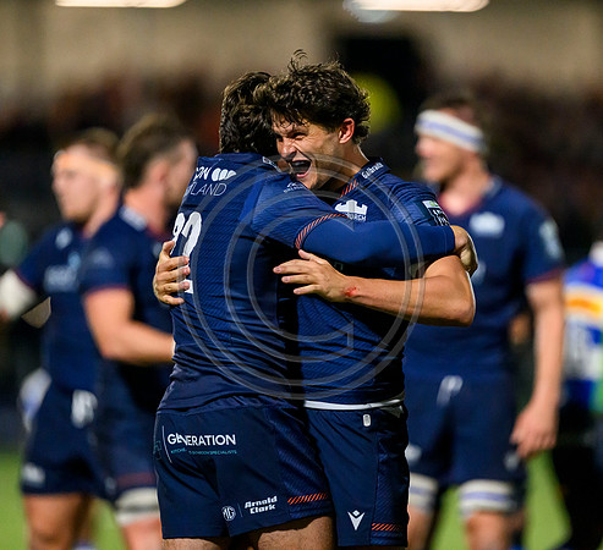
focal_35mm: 503
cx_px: 355
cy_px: 265
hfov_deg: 3.6
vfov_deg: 3.3
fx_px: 9491
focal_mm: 400
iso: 8000
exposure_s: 1/3200
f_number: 2.8
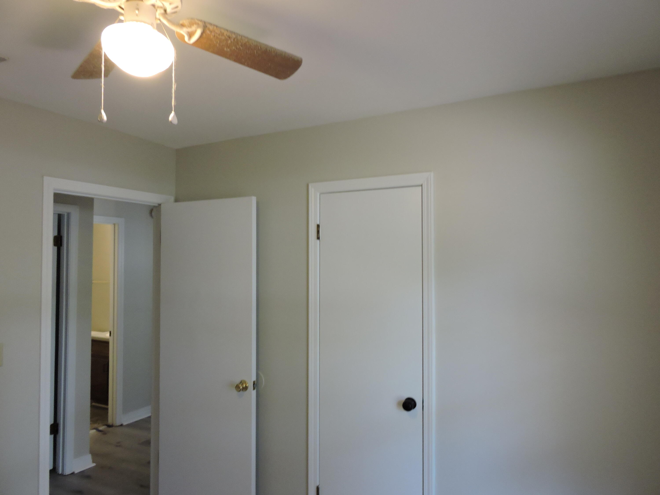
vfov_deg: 56.8
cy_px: 248
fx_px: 458
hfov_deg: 71.6
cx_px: 330
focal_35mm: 24
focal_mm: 4.3
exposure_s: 1/30
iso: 360
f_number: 3.3
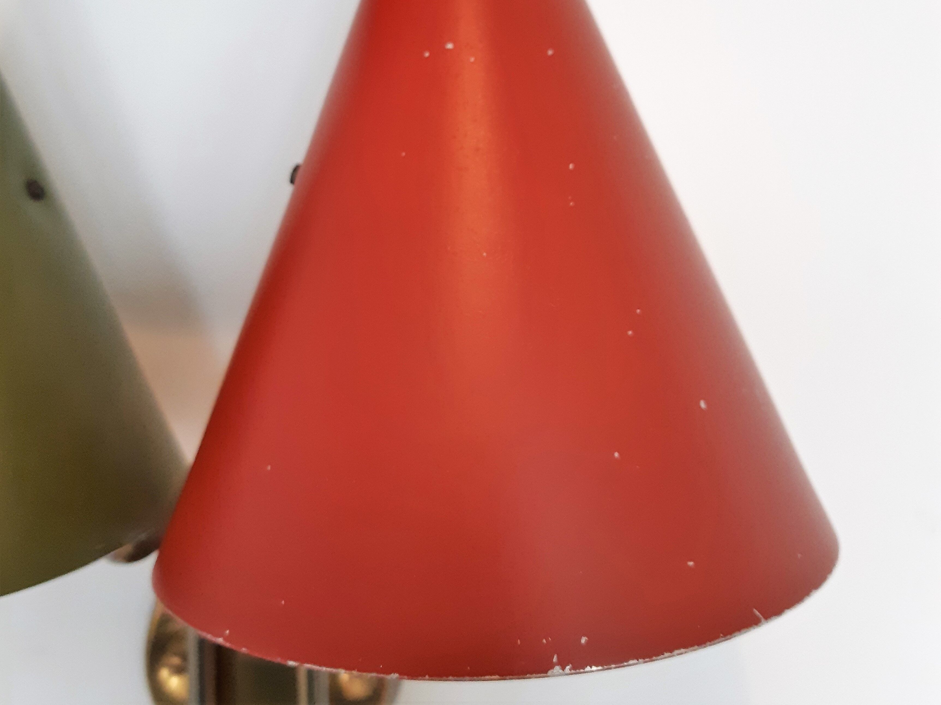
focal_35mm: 26
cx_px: 470
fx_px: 707
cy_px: 352
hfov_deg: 67.3
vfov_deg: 53.1
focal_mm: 3.93
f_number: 1.7
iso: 200
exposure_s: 1/50
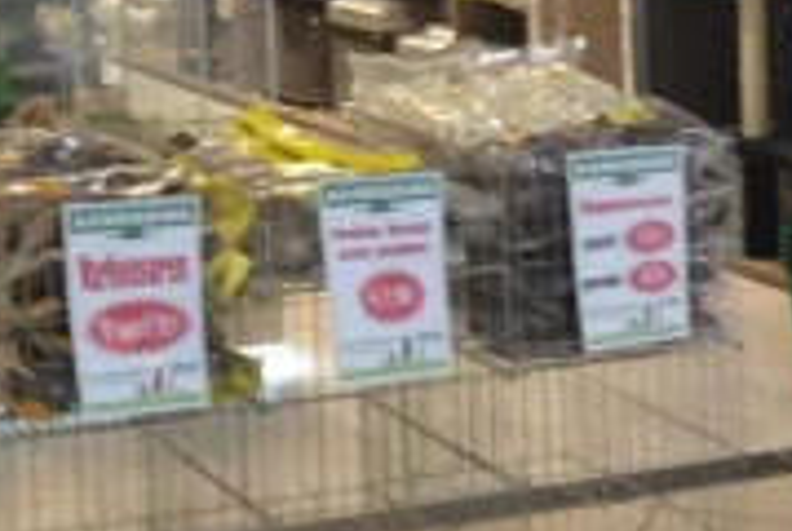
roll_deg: -0.5
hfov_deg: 17.2
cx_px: 53
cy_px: -354
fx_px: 2578
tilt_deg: -1.8
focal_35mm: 117
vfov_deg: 11.1
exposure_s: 1/33
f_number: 2.2
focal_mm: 4.15
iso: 160
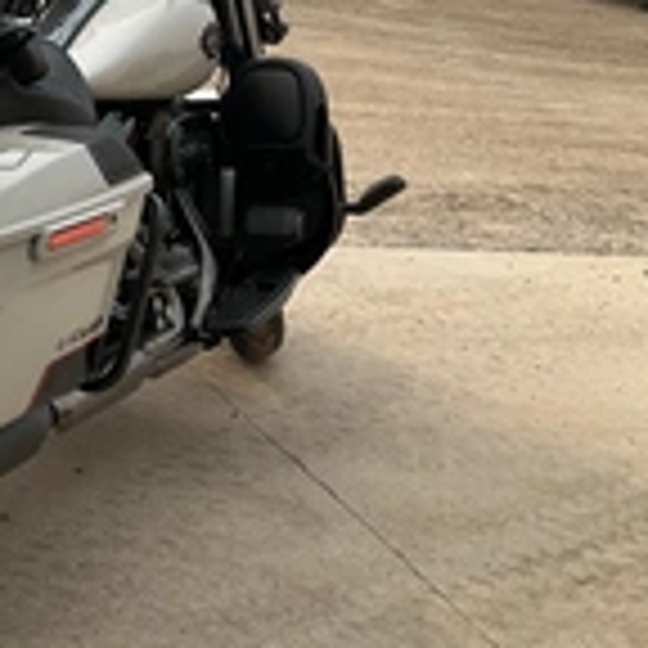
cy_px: 207
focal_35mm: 71
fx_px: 1504
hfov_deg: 22.0
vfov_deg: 24.2
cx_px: -184
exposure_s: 1/978
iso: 25
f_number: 1.8
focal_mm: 3
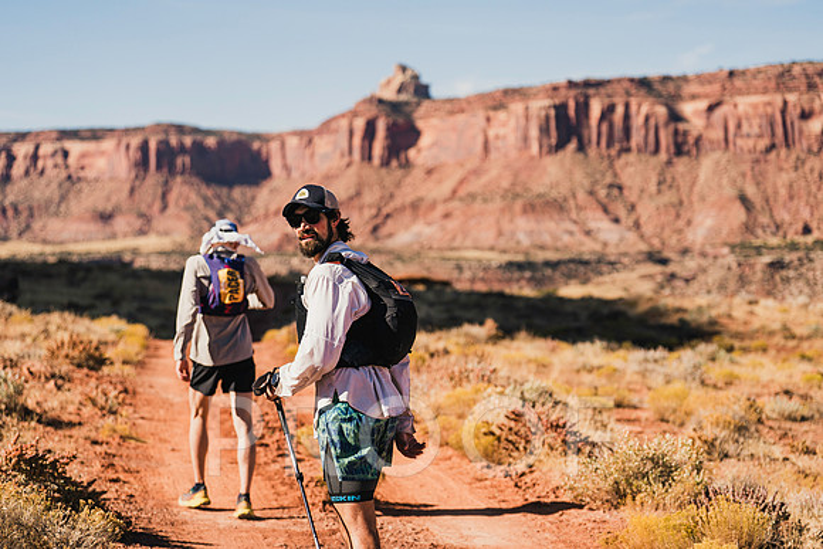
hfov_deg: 24.4
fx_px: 1903
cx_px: 405
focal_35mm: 83
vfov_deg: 16.4
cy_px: 275
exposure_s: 1/1250
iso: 160
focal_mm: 81
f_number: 2.8
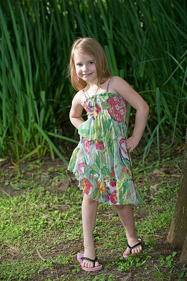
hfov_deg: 13.9
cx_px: 94
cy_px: 140
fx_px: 765
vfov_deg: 20.8
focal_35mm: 98
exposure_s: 1/200
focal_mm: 98
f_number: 5
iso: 200
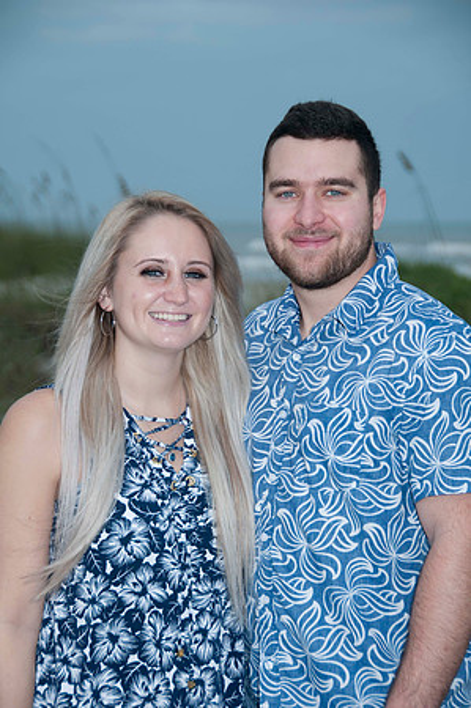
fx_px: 2419
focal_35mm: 123
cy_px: 354
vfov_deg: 16.7
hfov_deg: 11.1
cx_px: 236
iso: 100
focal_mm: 82
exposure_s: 1/125
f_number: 5.6
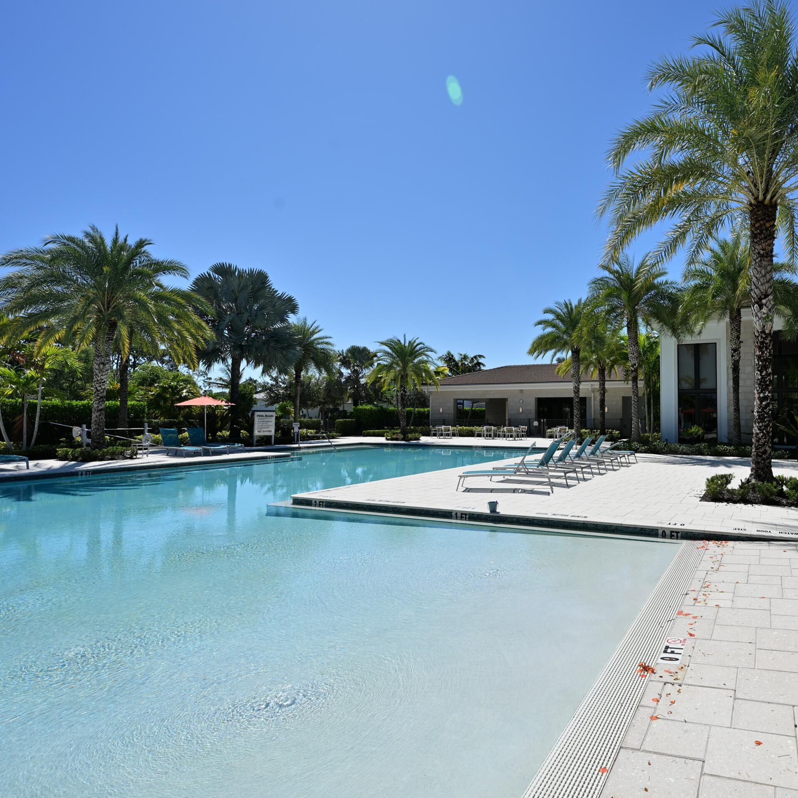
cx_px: 545
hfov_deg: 70.5
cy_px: 395
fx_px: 539
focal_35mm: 21
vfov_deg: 73.0
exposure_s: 1/800
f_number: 8
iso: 200
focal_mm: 15.5
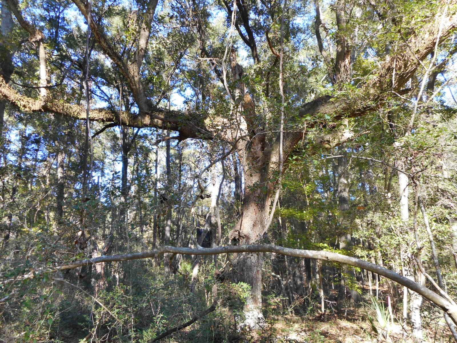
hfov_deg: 69.4
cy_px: 172
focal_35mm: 25
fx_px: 330
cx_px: 228
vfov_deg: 54.9
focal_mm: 4.5
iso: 80
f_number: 3.7
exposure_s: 1/50
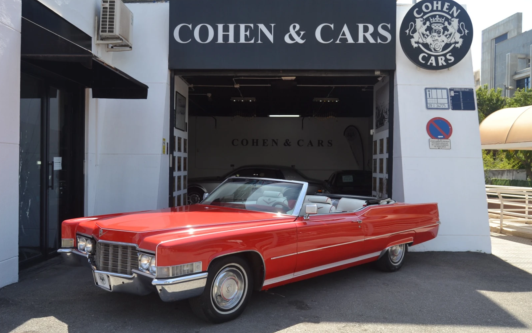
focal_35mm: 34
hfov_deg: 56.7
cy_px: 165
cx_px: 267
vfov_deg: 37.3
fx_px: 493
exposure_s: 1/160
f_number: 6.3
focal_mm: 22
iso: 100
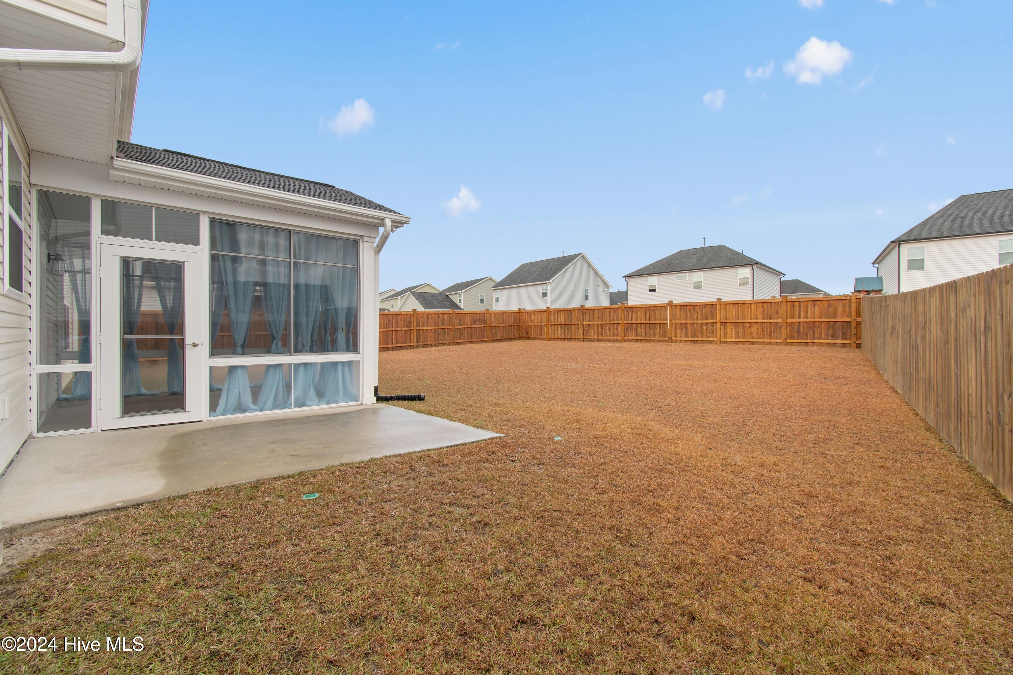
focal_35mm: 15
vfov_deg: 77.3
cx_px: 506
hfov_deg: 100.4
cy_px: 338
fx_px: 422
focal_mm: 10
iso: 100
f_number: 8
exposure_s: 1/60
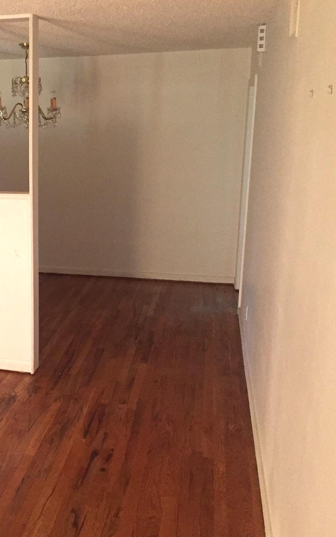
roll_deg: +0.4
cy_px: 264
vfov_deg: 47.2
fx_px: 615
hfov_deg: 28.8
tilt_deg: -13.7
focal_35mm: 42
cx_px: 8
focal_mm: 4.15
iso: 250
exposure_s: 1/30
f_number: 2.2
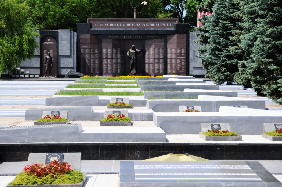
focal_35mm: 123
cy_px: 94
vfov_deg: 11.1
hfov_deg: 16.7
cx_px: 141
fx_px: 962
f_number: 7.1
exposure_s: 1/1250
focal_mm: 82
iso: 320
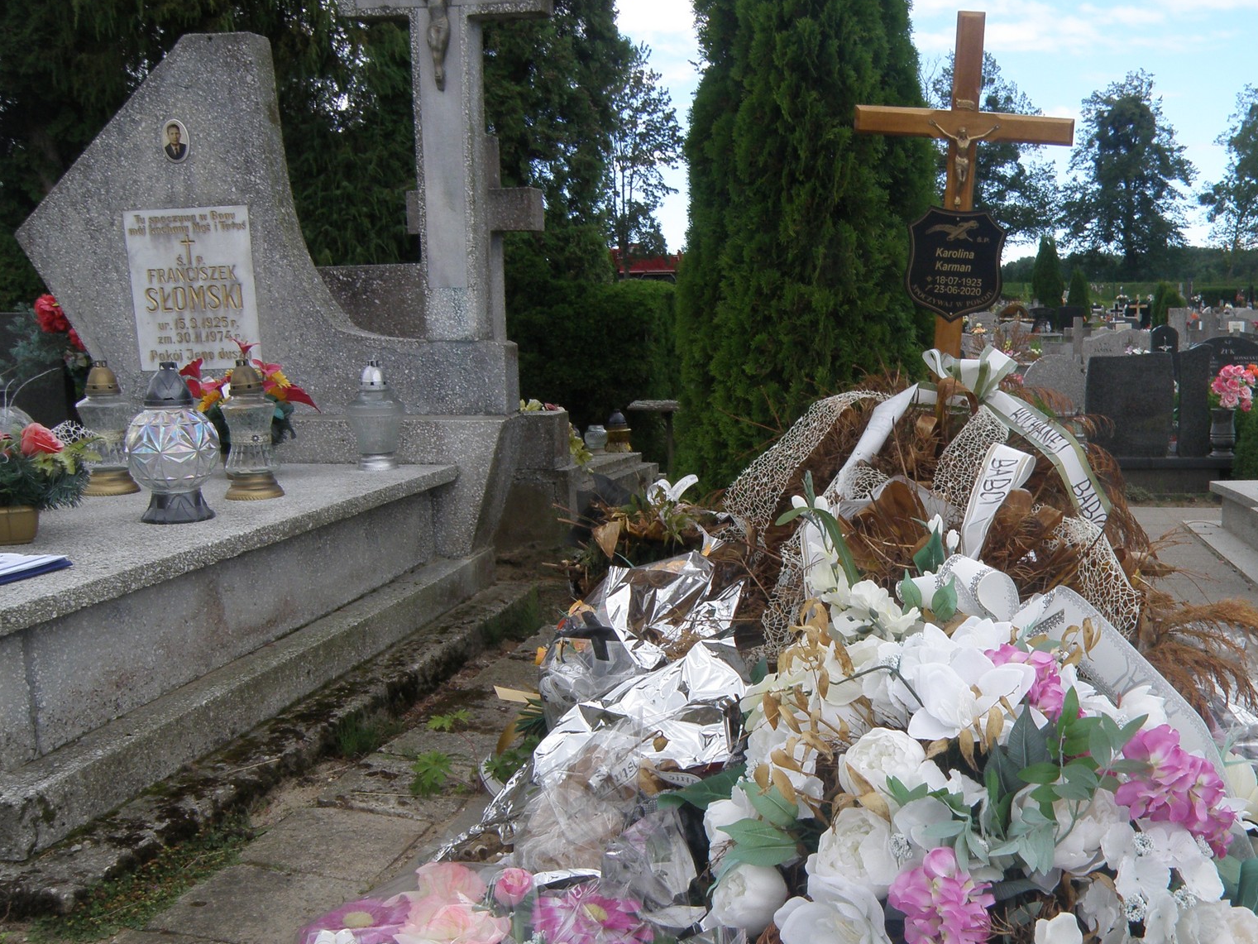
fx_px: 1272
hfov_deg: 51.7
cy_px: 534
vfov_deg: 40.6
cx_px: 832
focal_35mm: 35
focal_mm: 4.6
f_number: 5.6
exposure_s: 1/160
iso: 64
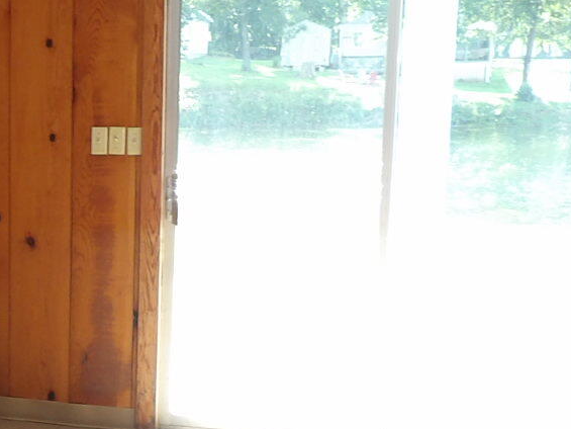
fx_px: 1435
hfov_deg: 20.9
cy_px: 404
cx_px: -130
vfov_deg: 16.7
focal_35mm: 87
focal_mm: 4.3
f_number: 3.2
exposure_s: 1/38
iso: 100
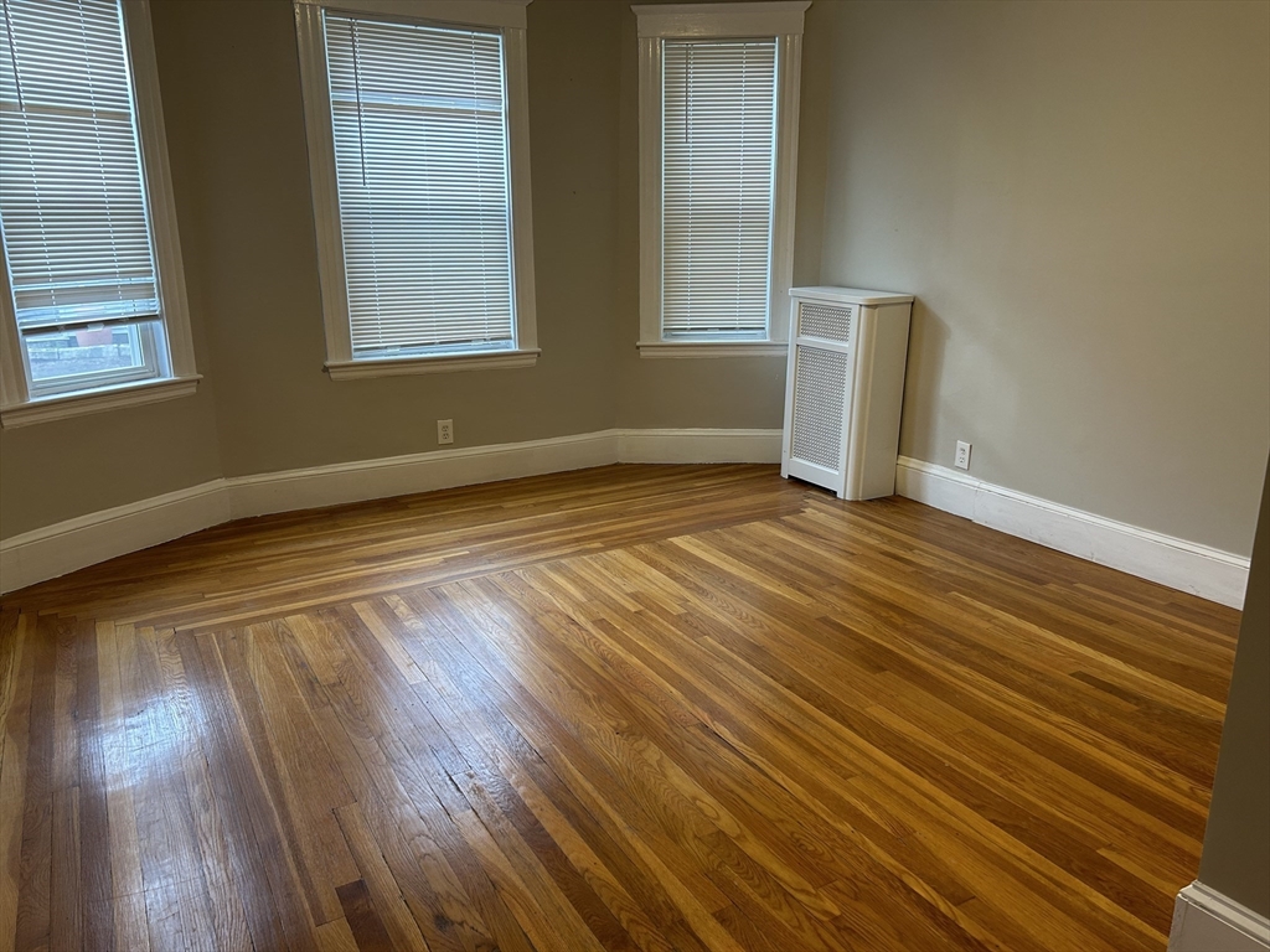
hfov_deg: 67.3
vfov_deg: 53.1
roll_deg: +0.1
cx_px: 635
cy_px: 476
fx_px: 954
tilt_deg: -16.2
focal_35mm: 26
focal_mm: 5.7
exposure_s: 1/60
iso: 80
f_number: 1.5
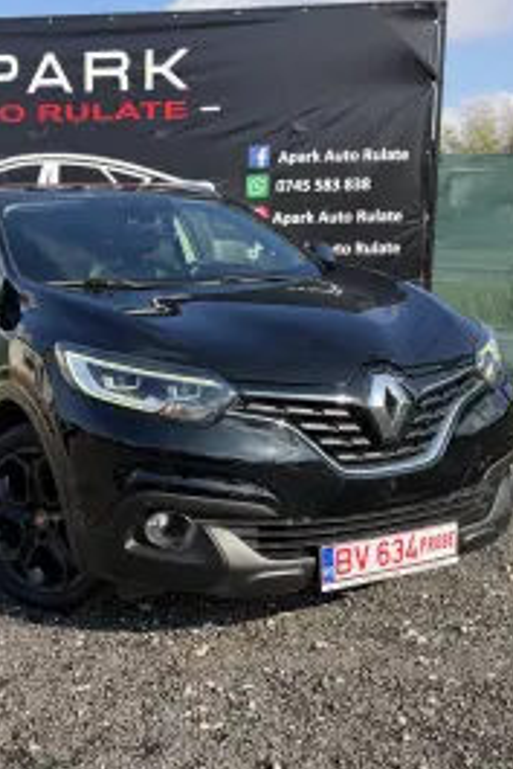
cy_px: 383
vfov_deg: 47.4
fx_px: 875
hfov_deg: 32.0
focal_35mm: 41
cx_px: 125
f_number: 1.8
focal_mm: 6.93
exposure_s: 1/1608
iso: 80
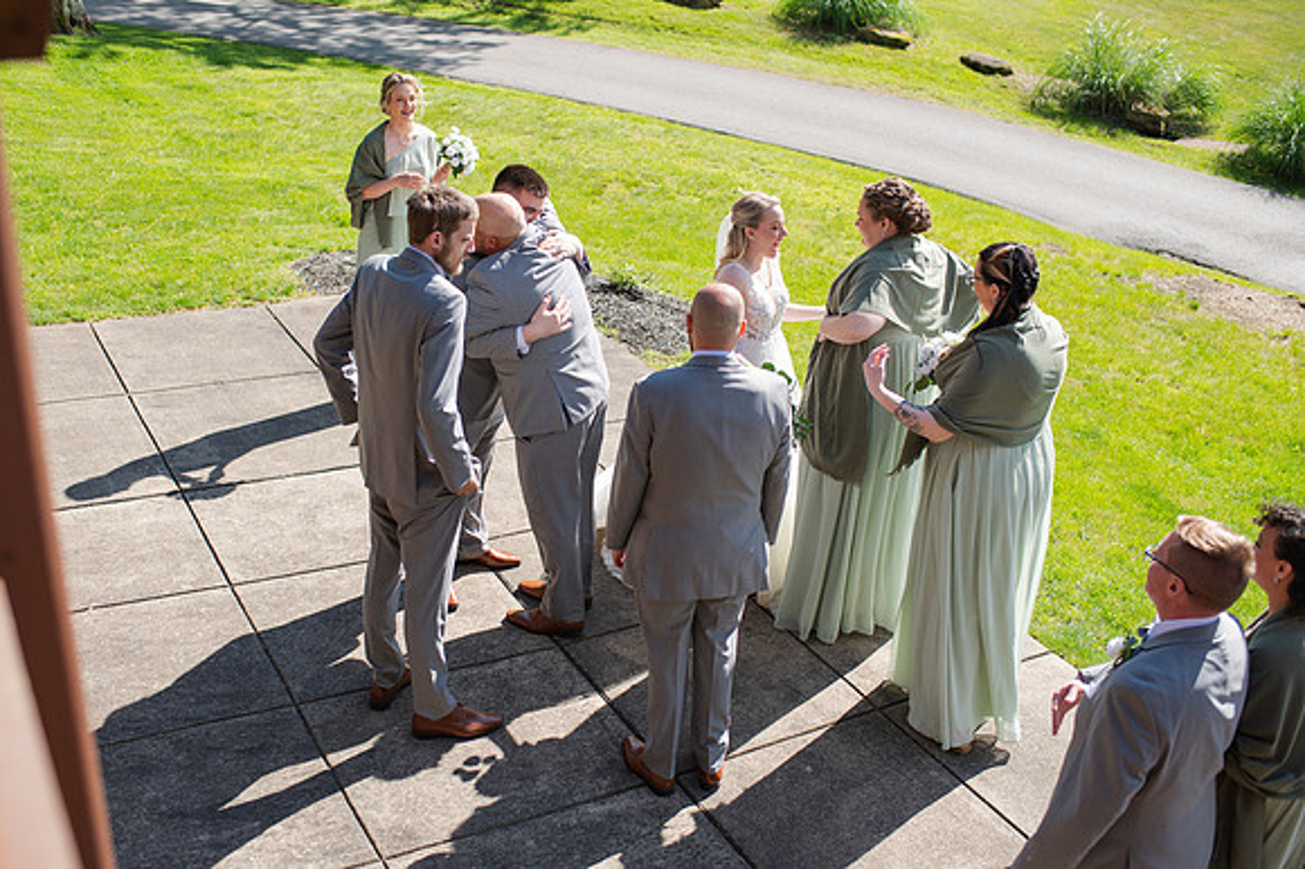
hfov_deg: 50.6
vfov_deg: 34.9
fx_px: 1380
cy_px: 434
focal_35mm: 38
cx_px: 595
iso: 140
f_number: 3.2
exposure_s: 1/1250
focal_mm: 35
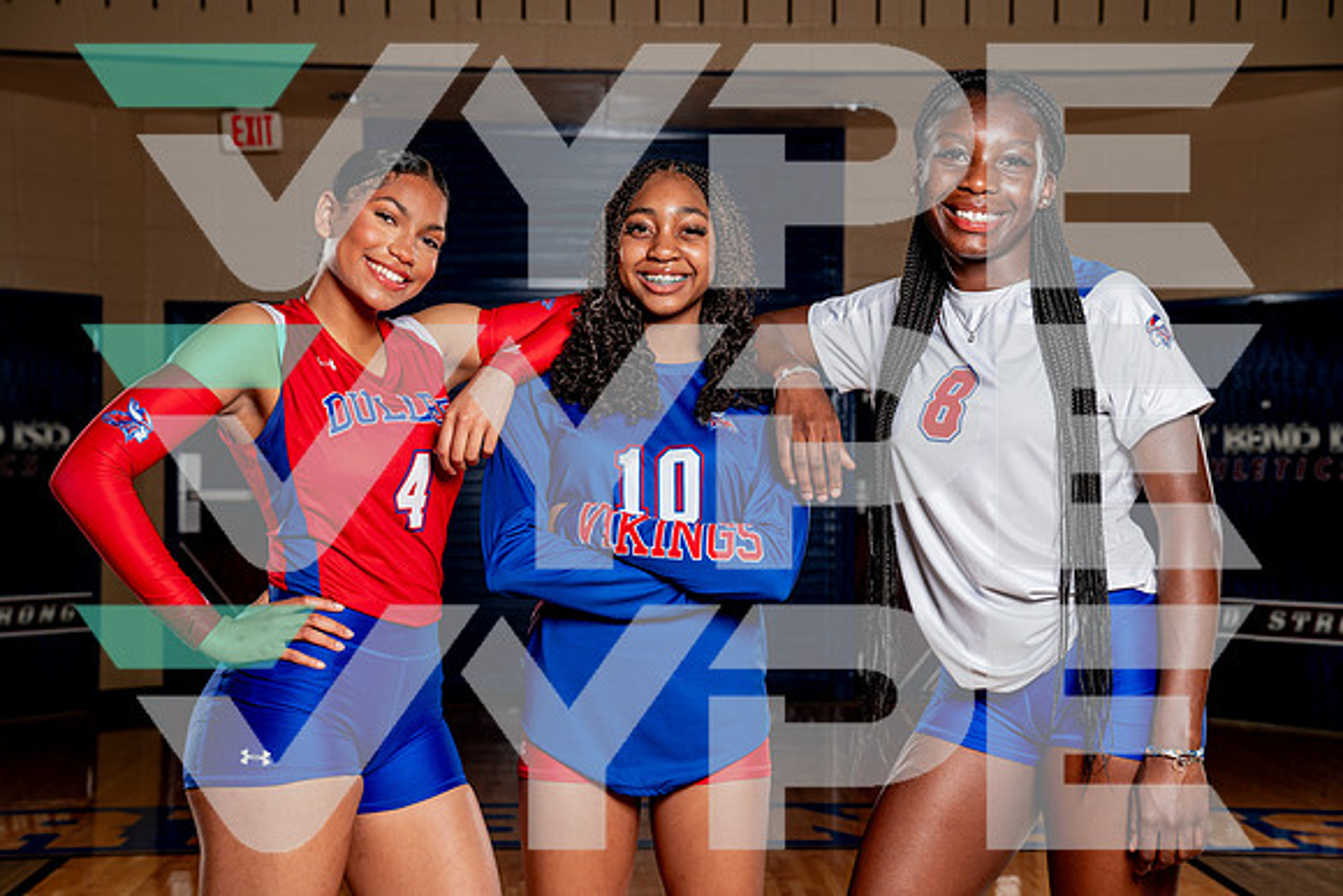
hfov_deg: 34.5
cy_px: 448
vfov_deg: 23.4
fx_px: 2164
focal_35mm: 58
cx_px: 672
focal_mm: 58
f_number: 5.6
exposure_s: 1/250
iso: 200
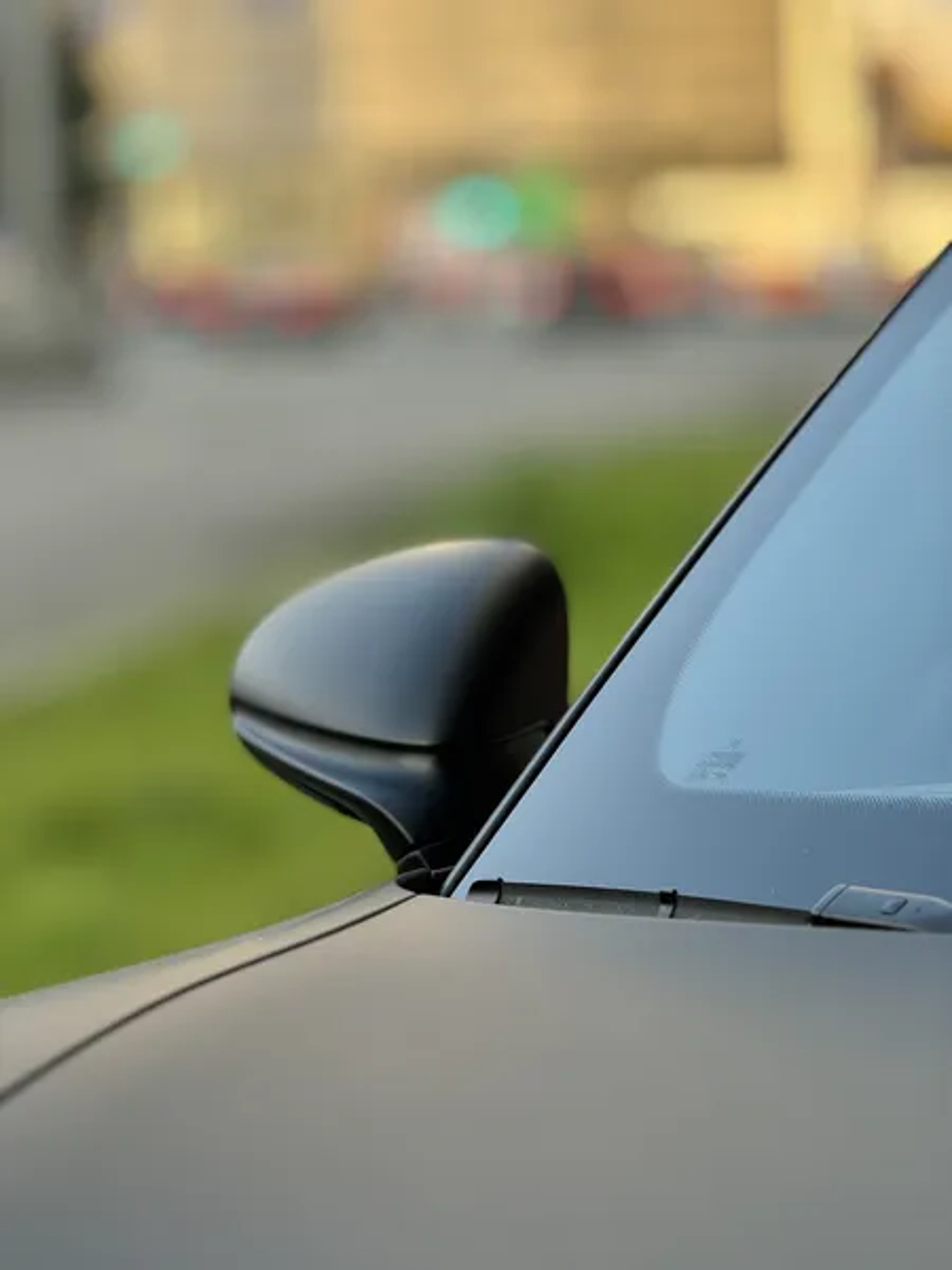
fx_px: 4400
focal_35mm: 120
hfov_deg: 12.3
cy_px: 635
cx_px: 476
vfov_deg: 16.4
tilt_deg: -4.8
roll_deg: +1.4
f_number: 2.8
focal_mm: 15.66
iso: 50
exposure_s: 1/265
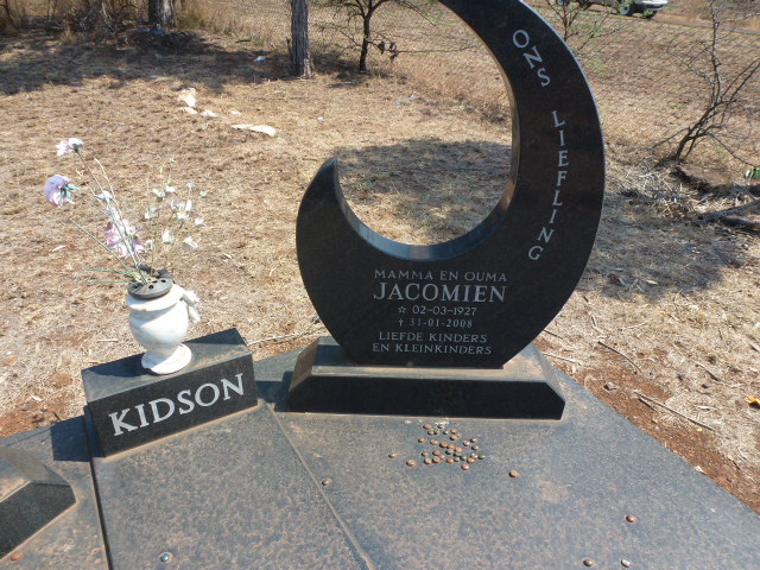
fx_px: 527
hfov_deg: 71.6
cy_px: 285
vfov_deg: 56.8
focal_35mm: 24
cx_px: 380
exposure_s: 1/400
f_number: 4
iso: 100
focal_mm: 4.3
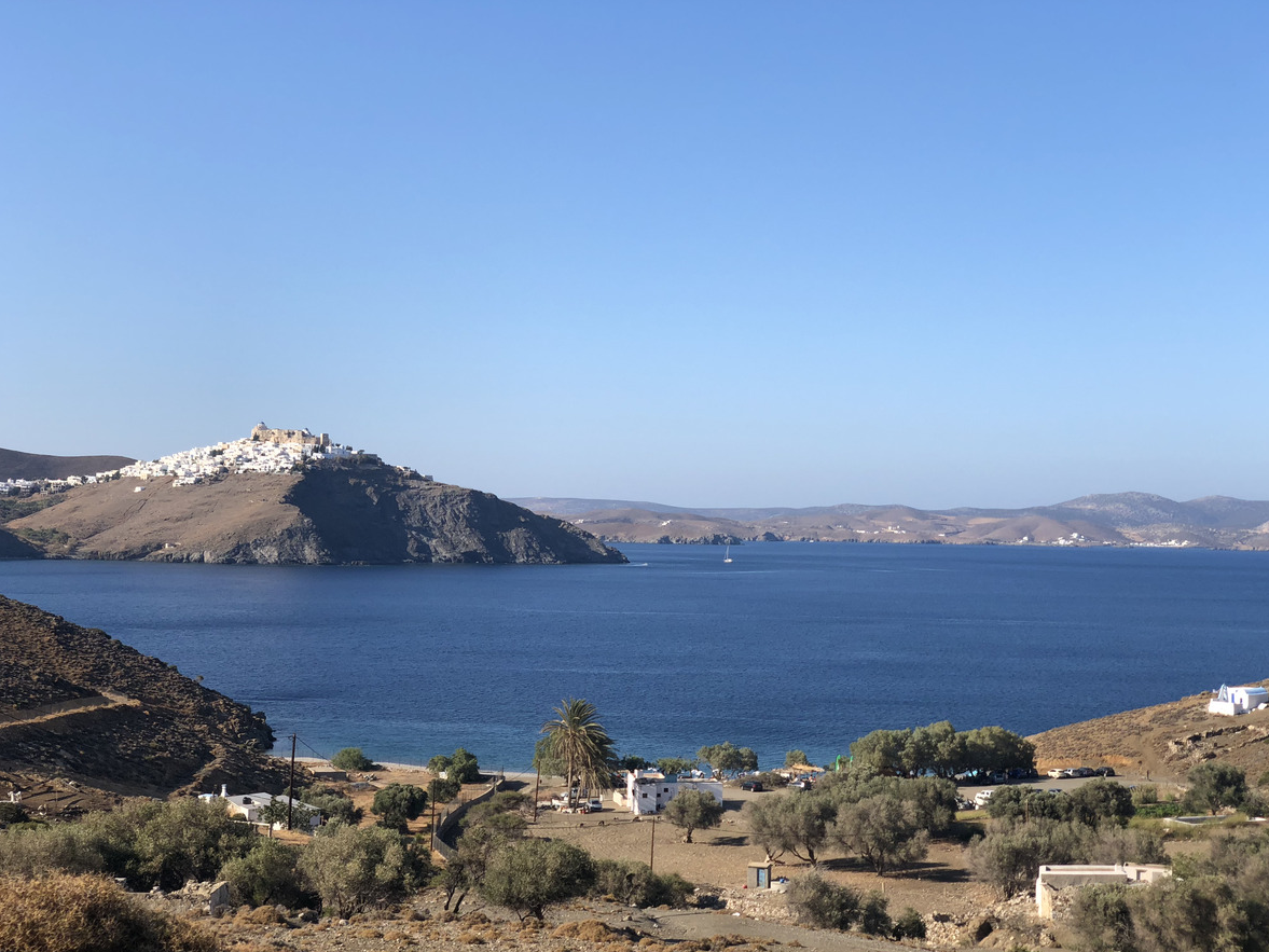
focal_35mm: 53
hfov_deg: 36.2
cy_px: 479
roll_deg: +0.0
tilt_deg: +2.8
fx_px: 1943
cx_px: 636
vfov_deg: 27.5
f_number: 2.4
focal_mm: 6
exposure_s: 1/979
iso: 16
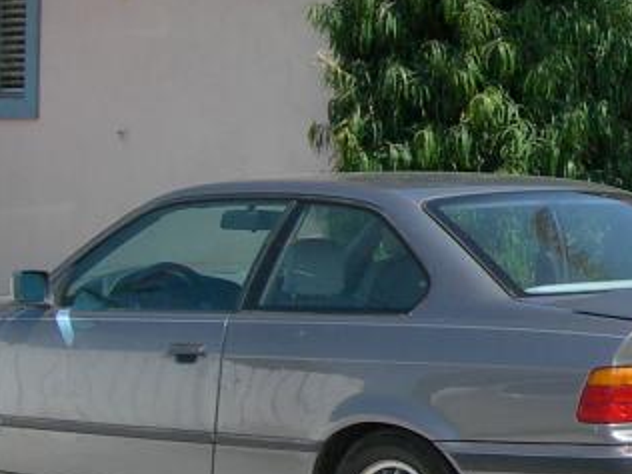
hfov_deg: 12.2
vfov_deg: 9.6
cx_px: 972
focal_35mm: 154
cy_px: 118
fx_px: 2812
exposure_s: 1/385
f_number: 4.8
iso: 50
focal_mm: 7.8
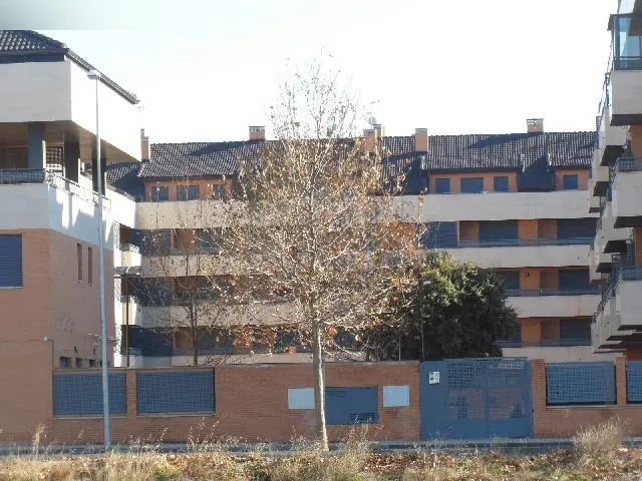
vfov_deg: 7.8
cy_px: 240
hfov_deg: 10.4
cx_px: 321
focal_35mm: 191
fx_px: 3542
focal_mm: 34
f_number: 5.9
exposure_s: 1/160
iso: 125
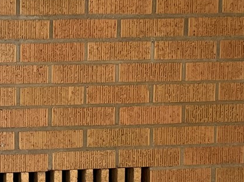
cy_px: 140
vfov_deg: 11.6
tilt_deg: -9.6
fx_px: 895
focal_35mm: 127
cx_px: -27
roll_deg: +0.2
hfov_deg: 15.1
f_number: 1.6
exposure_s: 1/121
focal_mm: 5.1
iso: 125
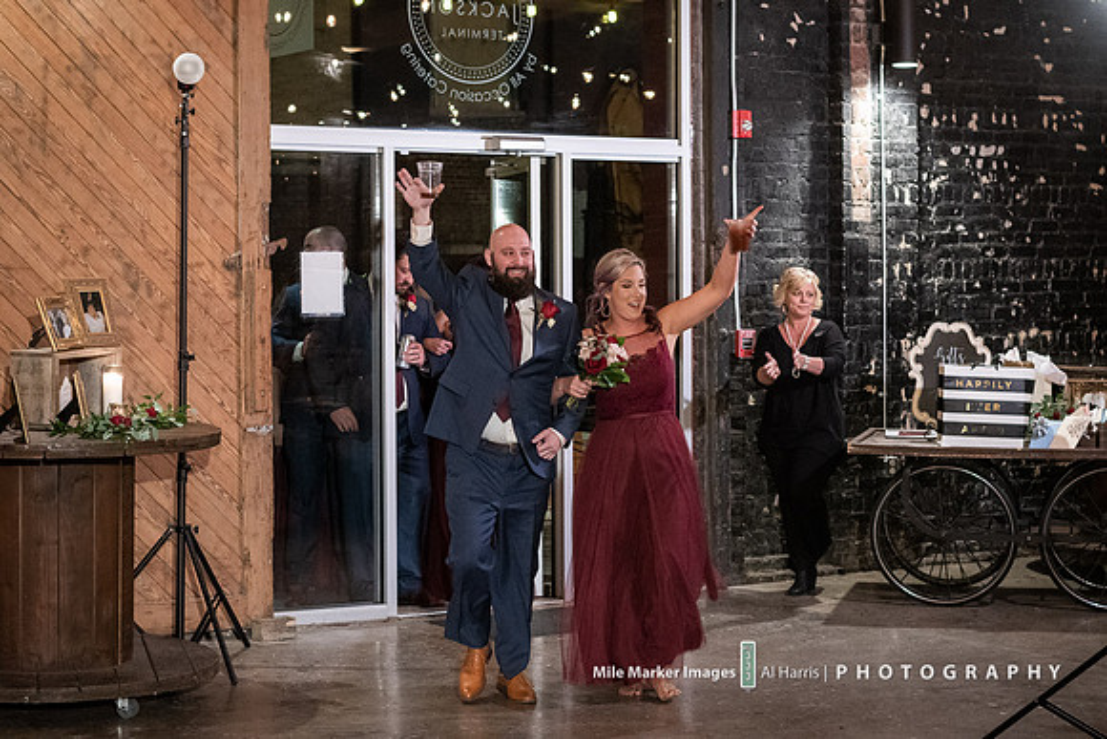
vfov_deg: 18.2
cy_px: 370
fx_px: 2307
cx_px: 554
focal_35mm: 75
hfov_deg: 27.0
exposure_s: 1/125
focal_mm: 50
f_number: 2.8
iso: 6400
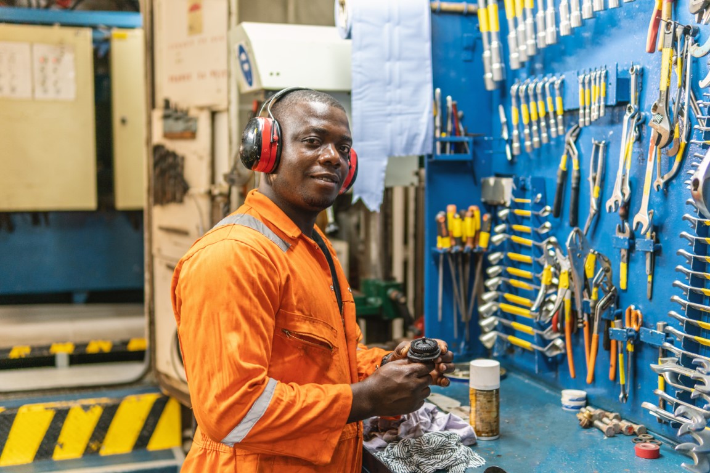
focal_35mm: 45
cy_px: 236
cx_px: 355
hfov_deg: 43.6
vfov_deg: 29.9
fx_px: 887
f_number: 1.4
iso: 250
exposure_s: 1/60
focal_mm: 30
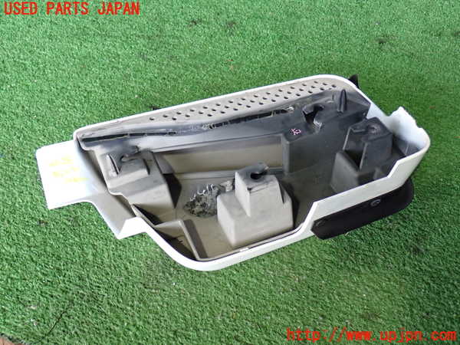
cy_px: 172
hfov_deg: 45.8
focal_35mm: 41
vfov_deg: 35.1
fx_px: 545
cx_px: 230
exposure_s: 1/40
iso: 400
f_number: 2.8
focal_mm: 7.31
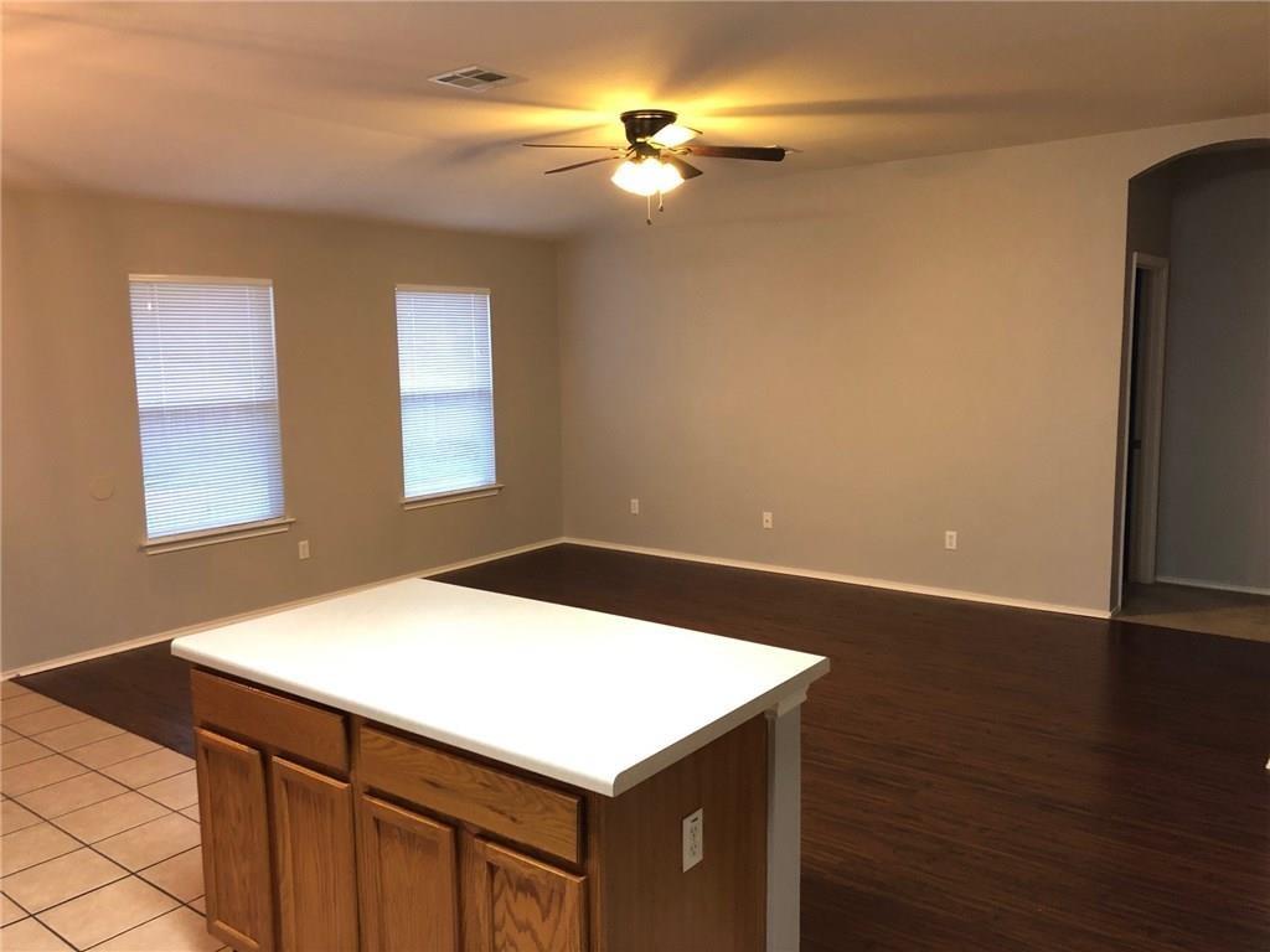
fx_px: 1027
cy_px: 476
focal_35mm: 28
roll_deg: +1.0
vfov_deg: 49.7
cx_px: 635
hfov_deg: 63.4
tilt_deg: -6.1
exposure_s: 1/15
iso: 80
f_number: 1.8
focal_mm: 3.99
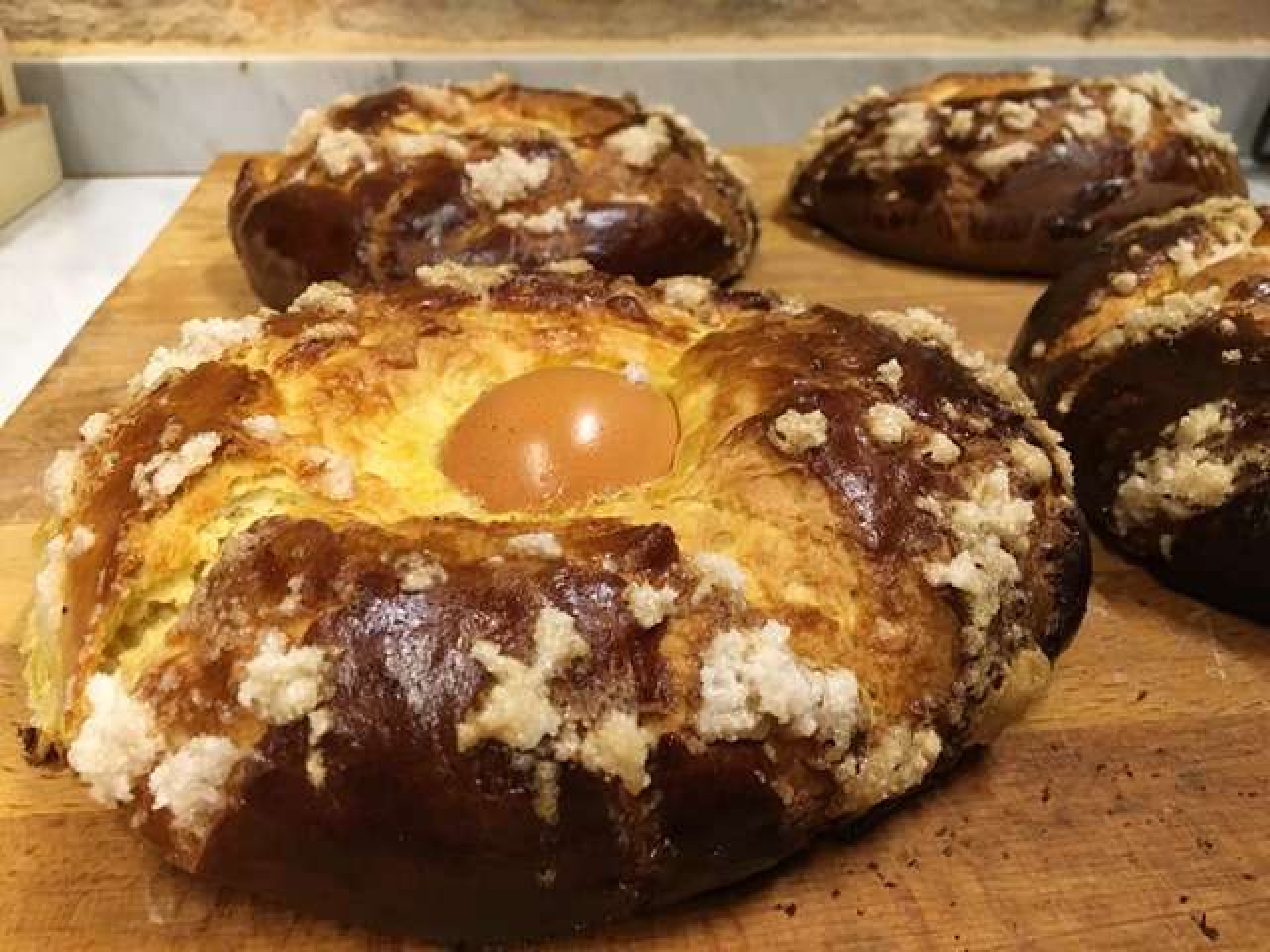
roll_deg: -0.7
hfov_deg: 61.7
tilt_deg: -27.8
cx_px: 635
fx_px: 1064
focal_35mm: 29
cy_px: 476
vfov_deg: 48.2
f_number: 2.2
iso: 200
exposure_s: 1/25
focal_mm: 4.15
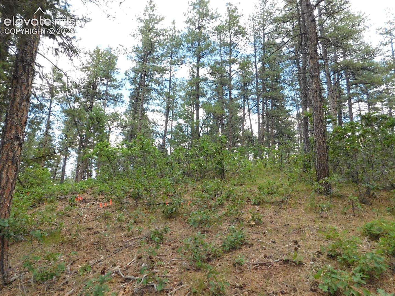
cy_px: 148
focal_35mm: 23
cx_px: 198
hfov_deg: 73.9
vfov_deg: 58.9
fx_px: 262
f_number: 6
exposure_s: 1/400
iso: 800
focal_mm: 4
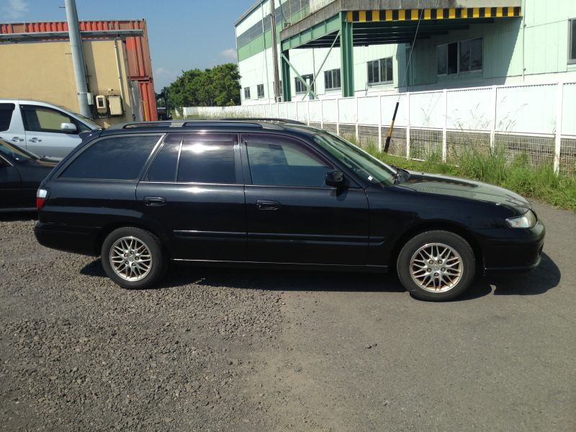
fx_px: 549
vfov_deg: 42.9
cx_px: 288
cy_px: 216
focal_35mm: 33
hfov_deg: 55.4
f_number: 2.4
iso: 50
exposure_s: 1/1642
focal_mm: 4.12
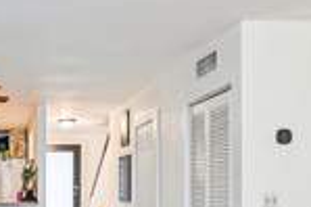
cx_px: -10
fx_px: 388
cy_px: 188
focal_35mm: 45
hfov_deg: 38.1
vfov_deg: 28.6
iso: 400
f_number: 7.1
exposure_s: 1/13
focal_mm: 14
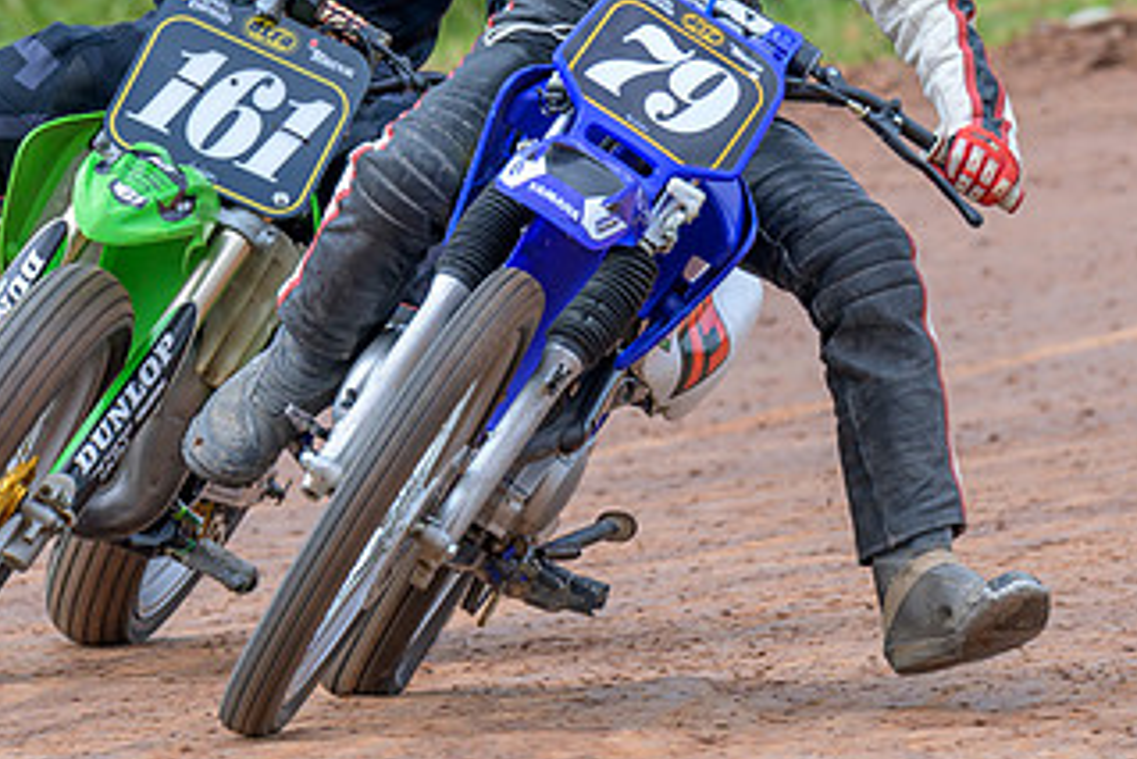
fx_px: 21865
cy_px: 235
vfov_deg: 2.0
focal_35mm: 692
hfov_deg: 3.0
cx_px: 304
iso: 160
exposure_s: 1/320
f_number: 5
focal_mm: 200
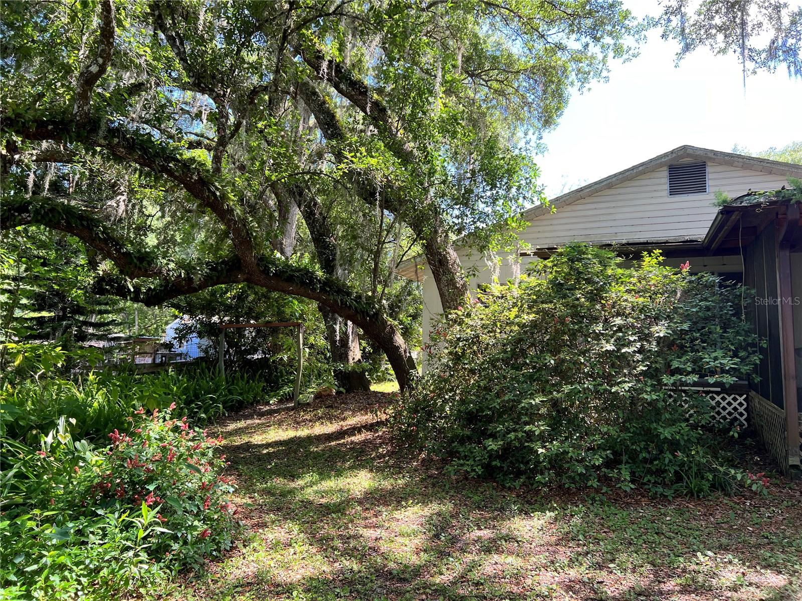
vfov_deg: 53.1
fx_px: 602
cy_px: 300
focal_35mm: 26
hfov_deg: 67.3
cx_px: 401
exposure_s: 1/247
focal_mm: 5.7
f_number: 1.5
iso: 40
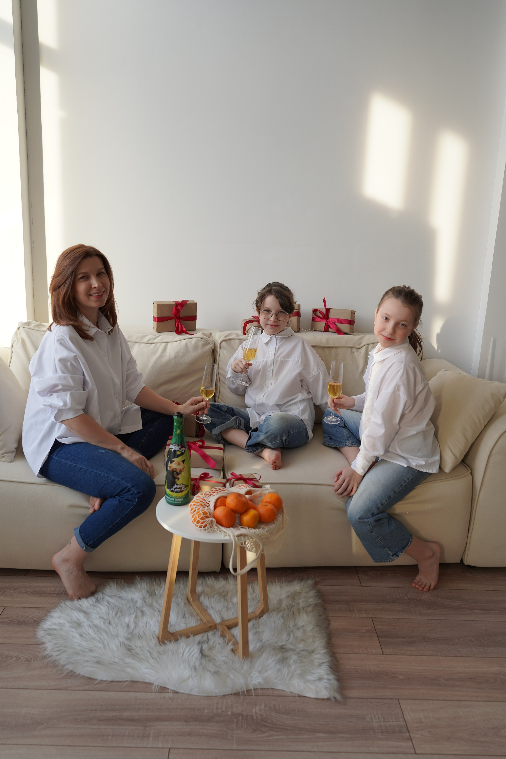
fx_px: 590
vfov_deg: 65.5
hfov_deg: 46.4
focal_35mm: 28
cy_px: 380
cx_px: 253
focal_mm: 28
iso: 200
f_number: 4
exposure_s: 1/160
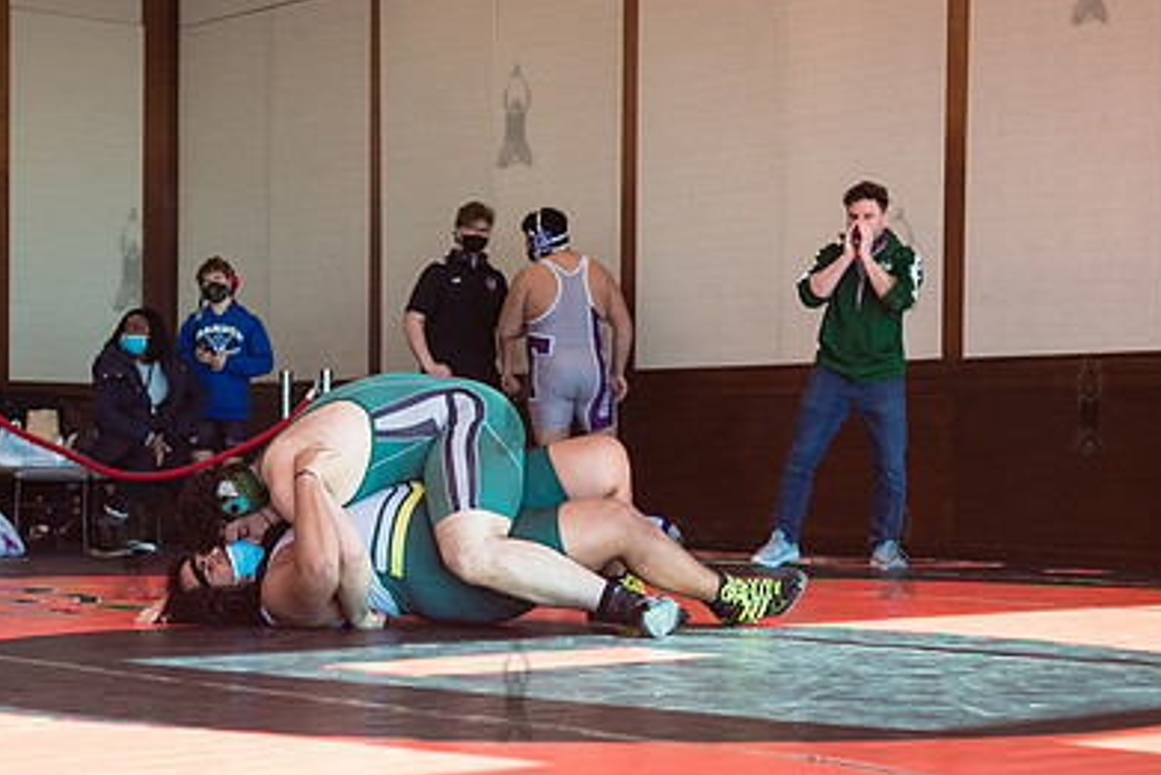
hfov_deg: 26.3
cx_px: 526
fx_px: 2484
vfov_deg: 17.7
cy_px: 532
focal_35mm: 77
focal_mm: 35
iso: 400
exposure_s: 1/400
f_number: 2.8
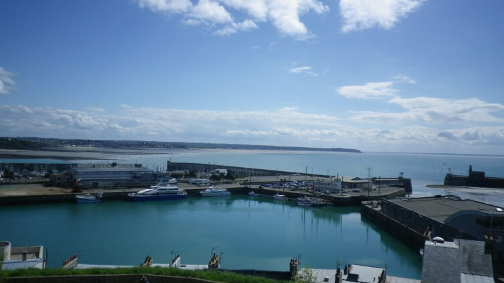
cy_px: 126
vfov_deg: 37.7
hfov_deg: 62.6
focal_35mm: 31
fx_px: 414
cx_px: 252
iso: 80
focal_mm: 5.05
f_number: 7.8
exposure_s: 1/400
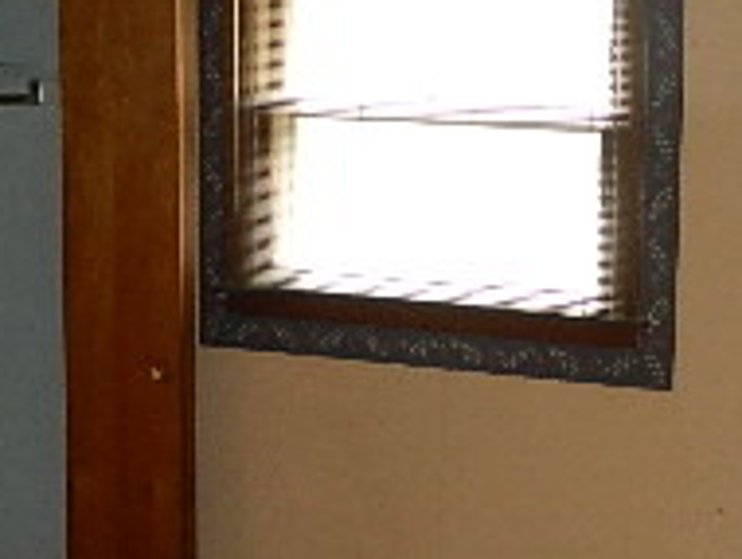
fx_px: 1803
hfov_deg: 23.2
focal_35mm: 84
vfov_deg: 17.6
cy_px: 321
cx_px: 473
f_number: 3.1
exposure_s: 1/30
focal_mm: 4.5
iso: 200
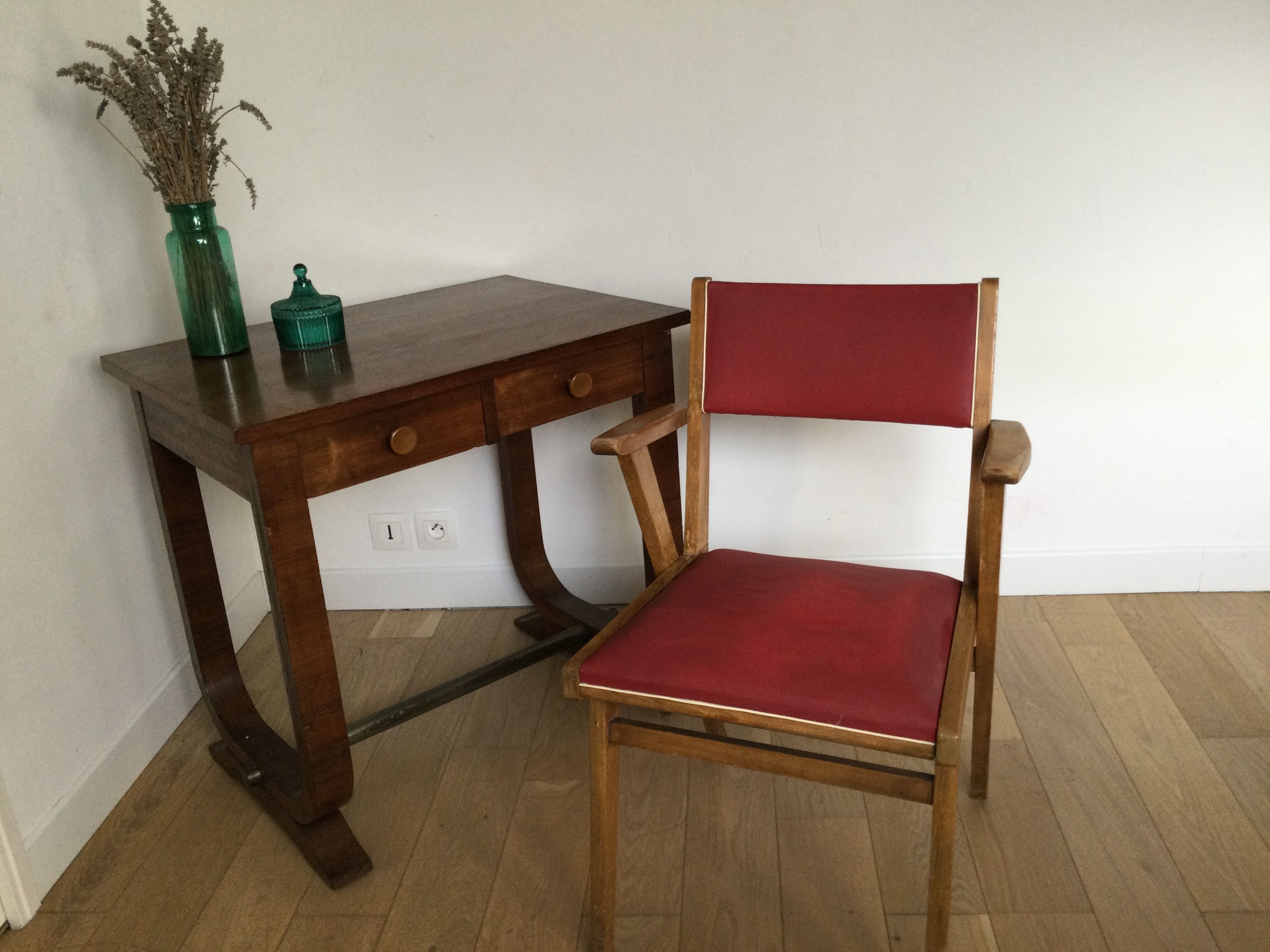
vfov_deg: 45.4
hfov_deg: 58.4
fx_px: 1137
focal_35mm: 31
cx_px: 635
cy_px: 476
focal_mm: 3.3
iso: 40
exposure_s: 1/33
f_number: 2.4
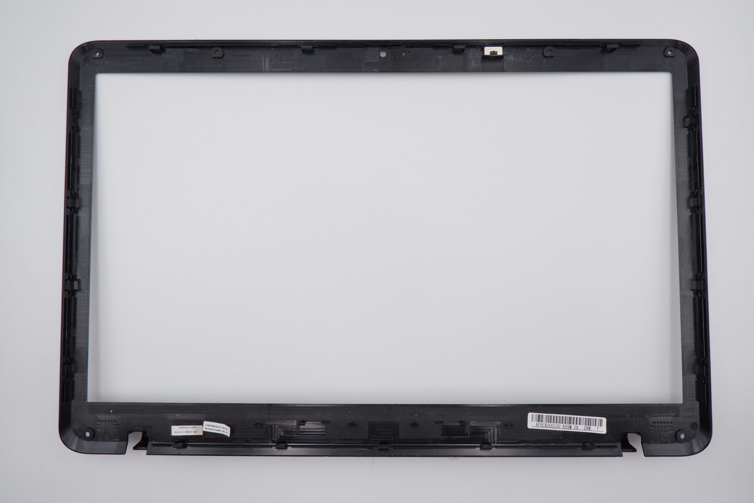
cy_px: 252
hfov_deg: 76.1
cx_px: 377
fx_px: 482
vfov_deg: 55.1
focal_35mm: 23
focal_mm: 15.6
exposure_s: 1/300
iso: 800
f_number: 5.6
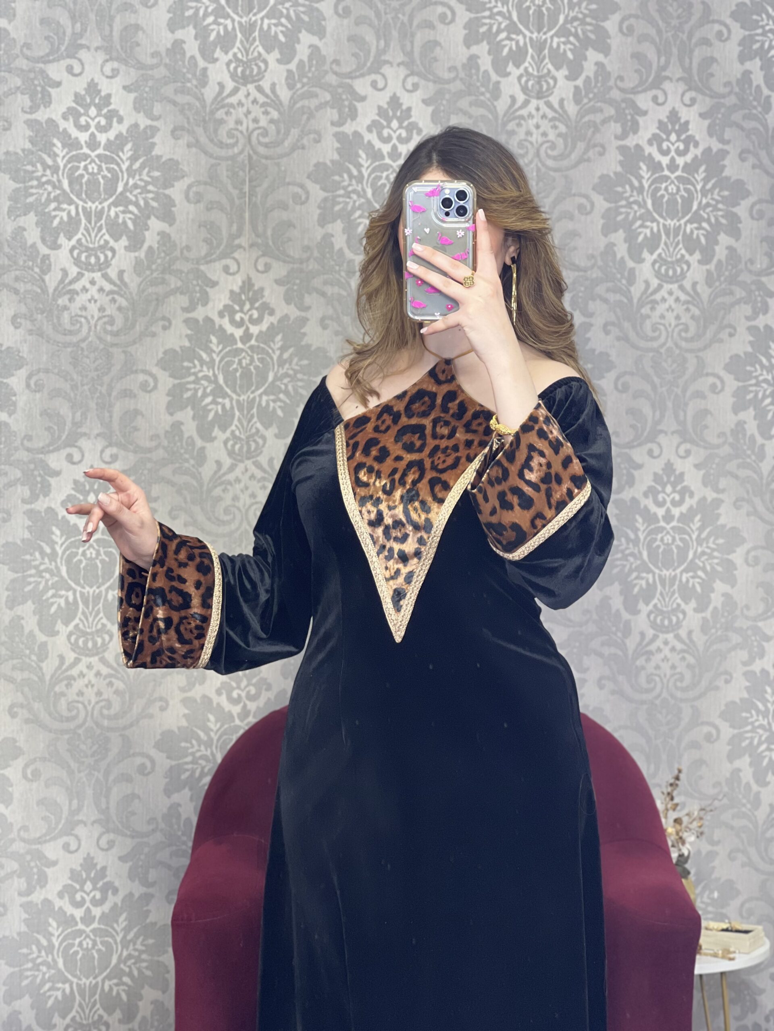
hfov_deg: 19.1
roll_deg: +0.7
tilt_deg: -13.1
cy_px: 516
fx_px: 2296
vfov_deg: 25.3
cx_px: 387
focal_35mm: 77
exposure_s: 1/50
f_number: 2.8
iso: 125
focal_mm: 9
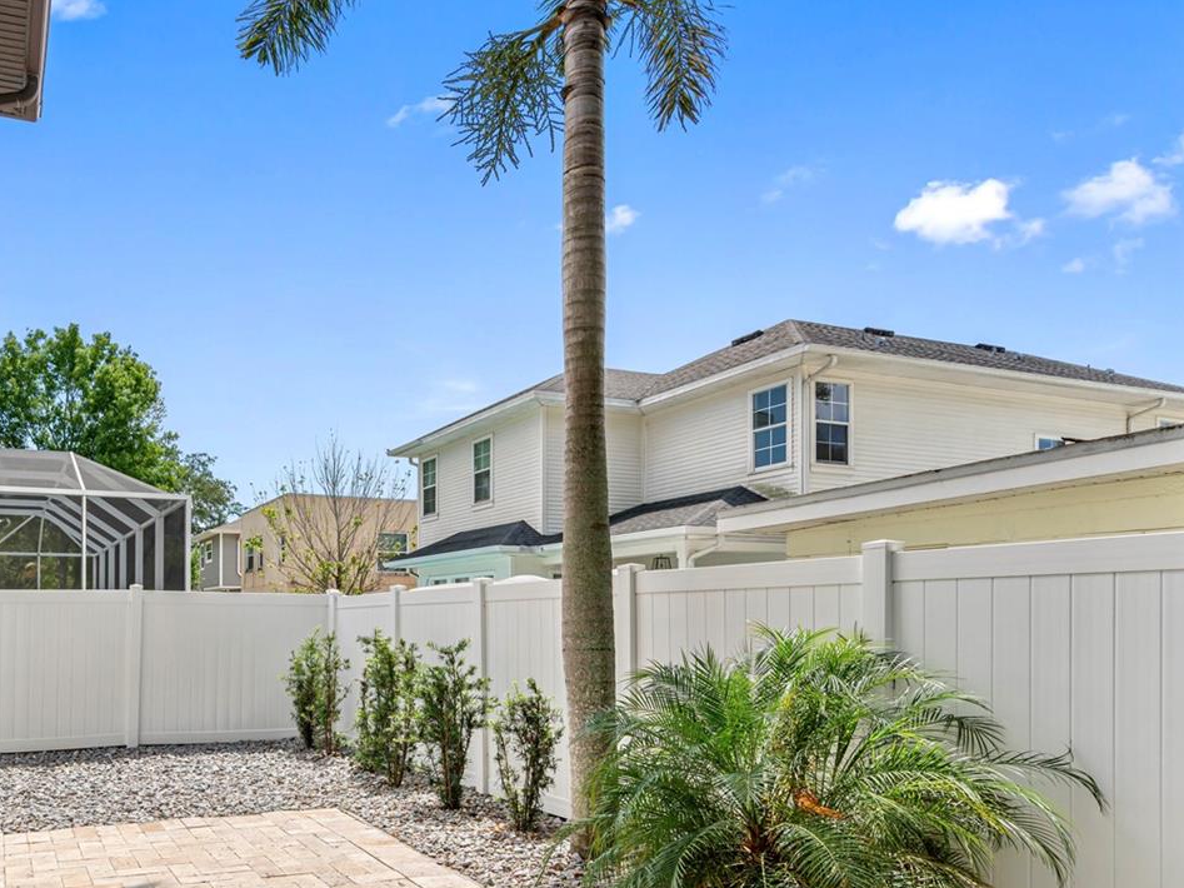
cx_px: 335
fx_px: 889
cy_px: 604
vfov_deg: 51.9
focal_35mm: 26
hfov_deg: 64.3
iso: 100
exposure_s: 1/250
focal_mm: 16
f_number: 8
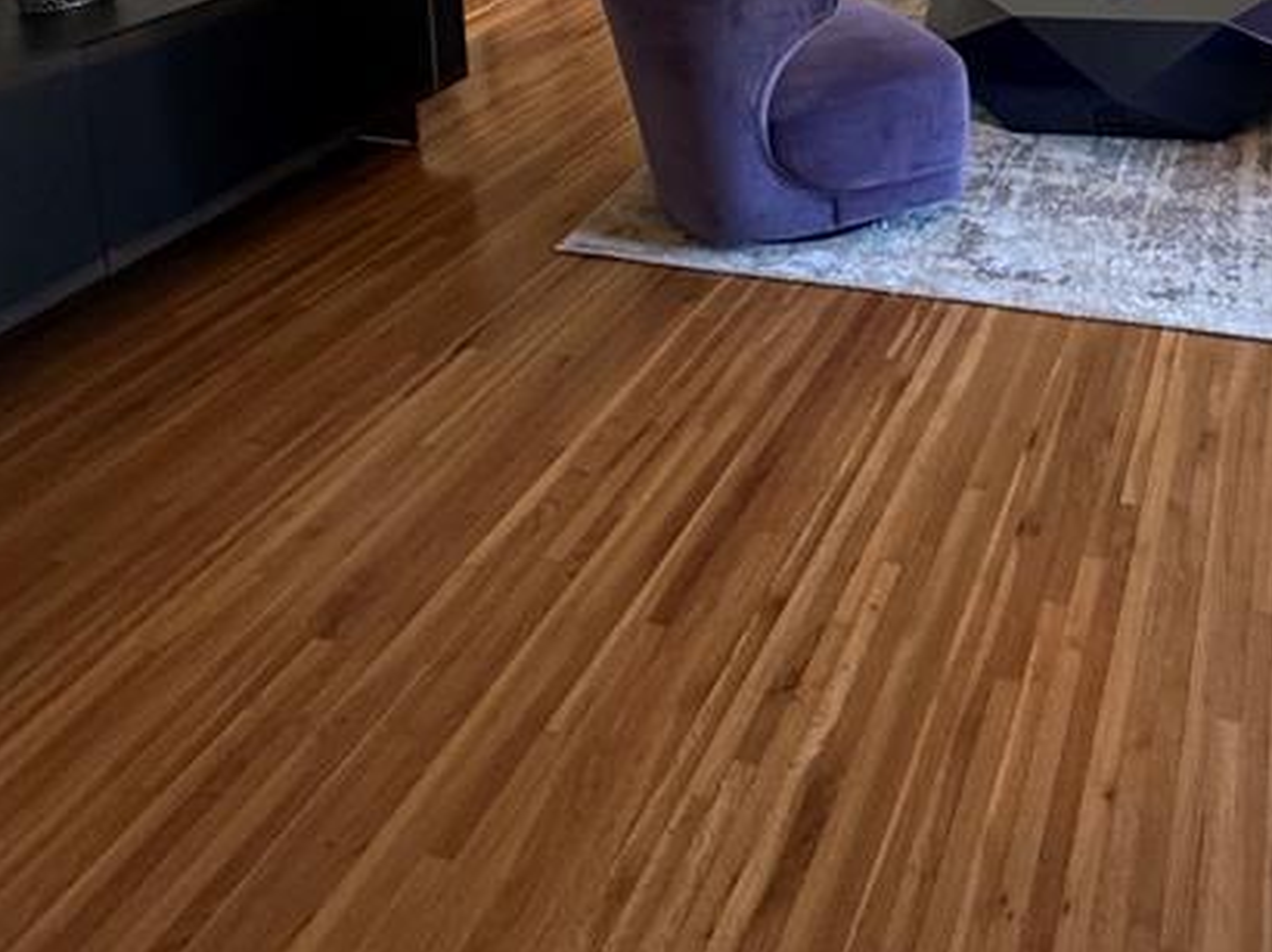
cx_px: 1011
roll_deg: -0.3
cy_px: -183
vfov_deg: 33.4
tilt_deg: -7.6
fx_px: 1285
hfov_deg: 49.7
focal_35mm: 35
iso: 250
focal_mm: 2.22
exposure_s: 1/60
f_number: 2.2
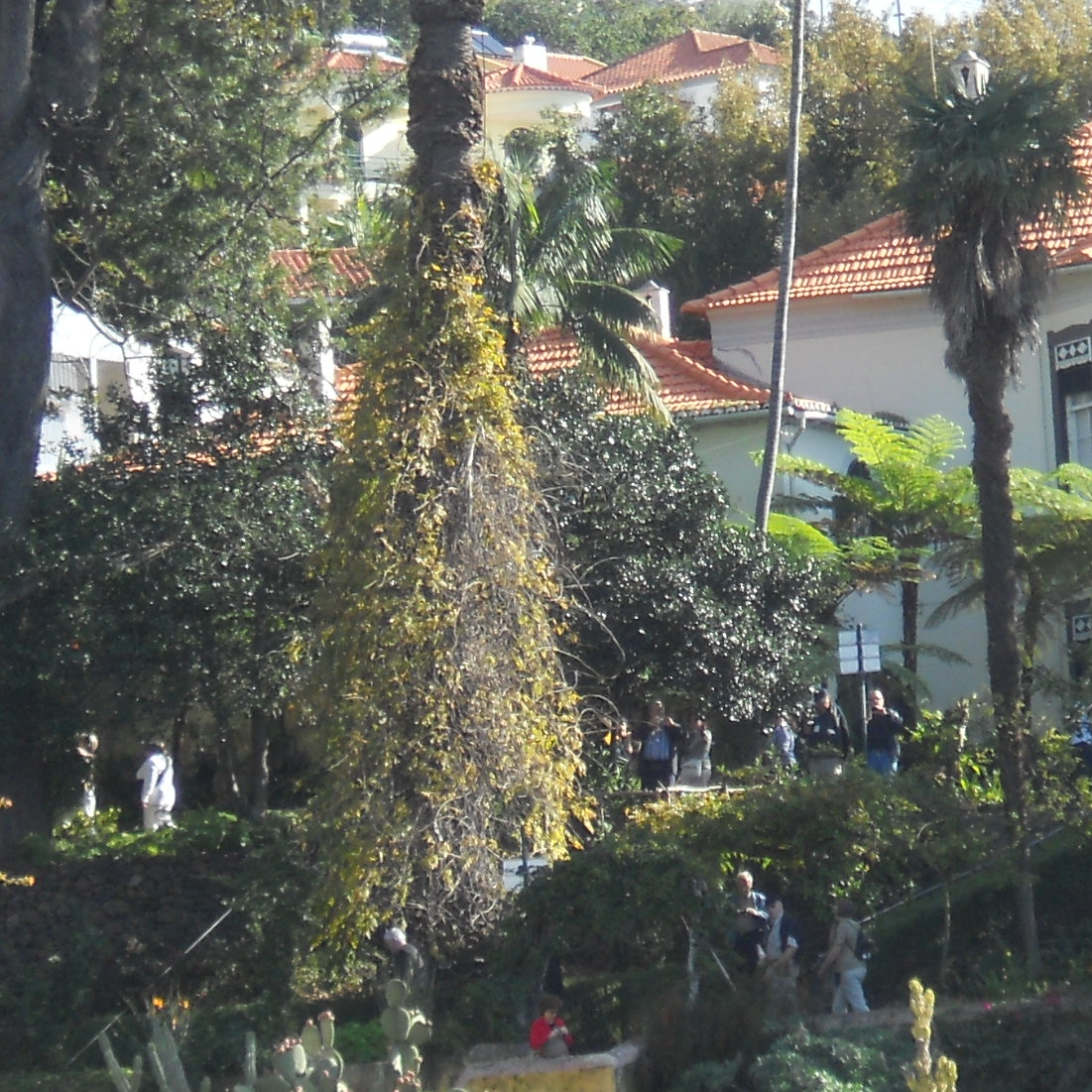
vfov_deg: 7.3
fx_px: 8601
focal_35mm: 241
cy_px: 610
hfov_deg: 7.3
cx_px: 746
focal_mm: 16.5
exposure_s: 1/160
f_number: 5.4
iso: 80
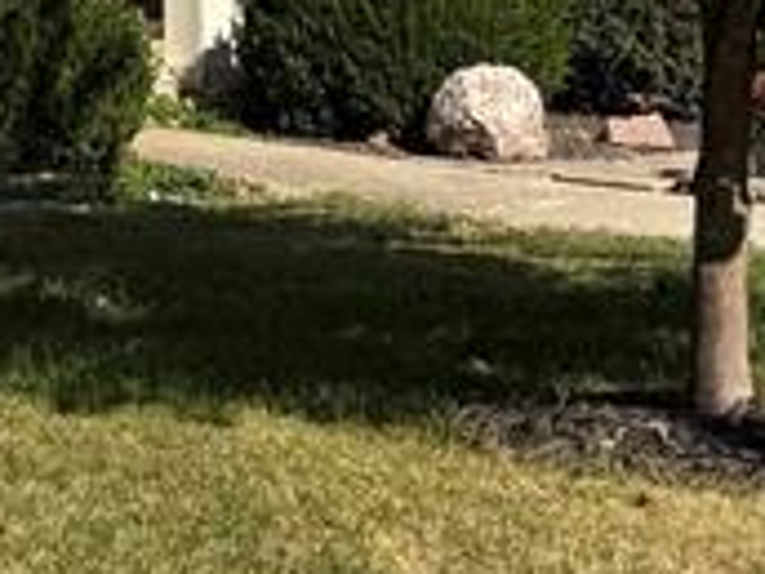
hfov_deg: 12.7
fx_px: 3160
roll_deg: -0.8
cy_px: -405
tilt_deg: +4.9
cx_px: -569
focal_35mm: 143
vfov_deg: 9.9
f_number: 1.78
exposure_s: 1/5714
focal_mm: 6.76
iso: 80
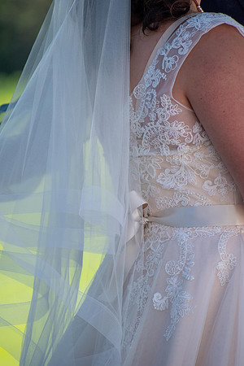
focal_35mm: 450
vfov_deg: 4.6
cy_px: 183
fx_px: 4575
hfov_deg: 3.1
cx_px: 122
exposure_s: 1/1000
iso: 400
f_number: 6.3
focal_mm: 300
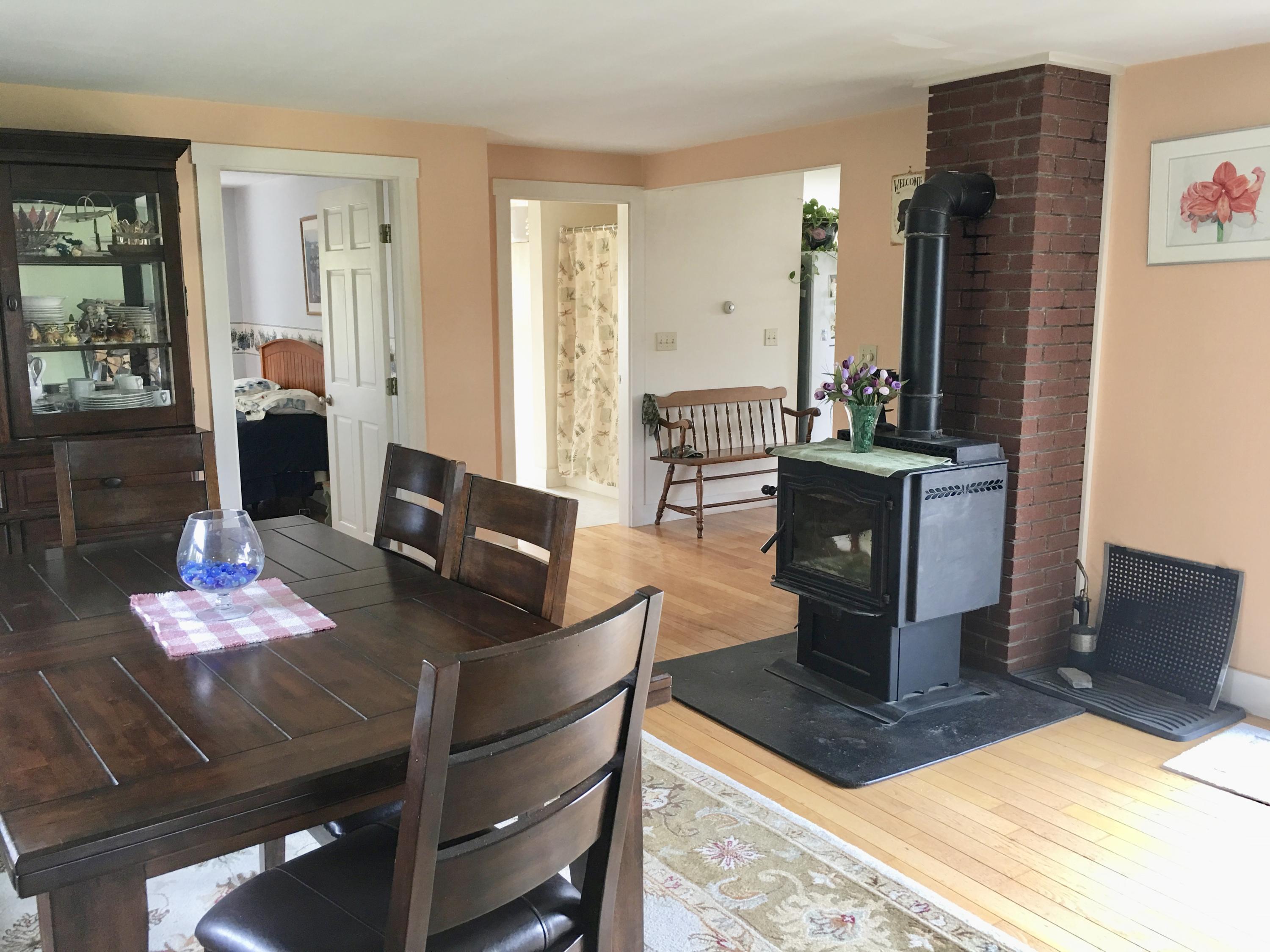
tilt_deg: -9.4
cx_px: 635
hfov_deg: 61.7
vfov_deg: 48.2
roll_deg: -0.2
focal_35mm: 29
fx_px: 1064
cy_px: 476
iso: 32
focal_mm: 4.15
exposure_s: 1/15
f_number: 2.2
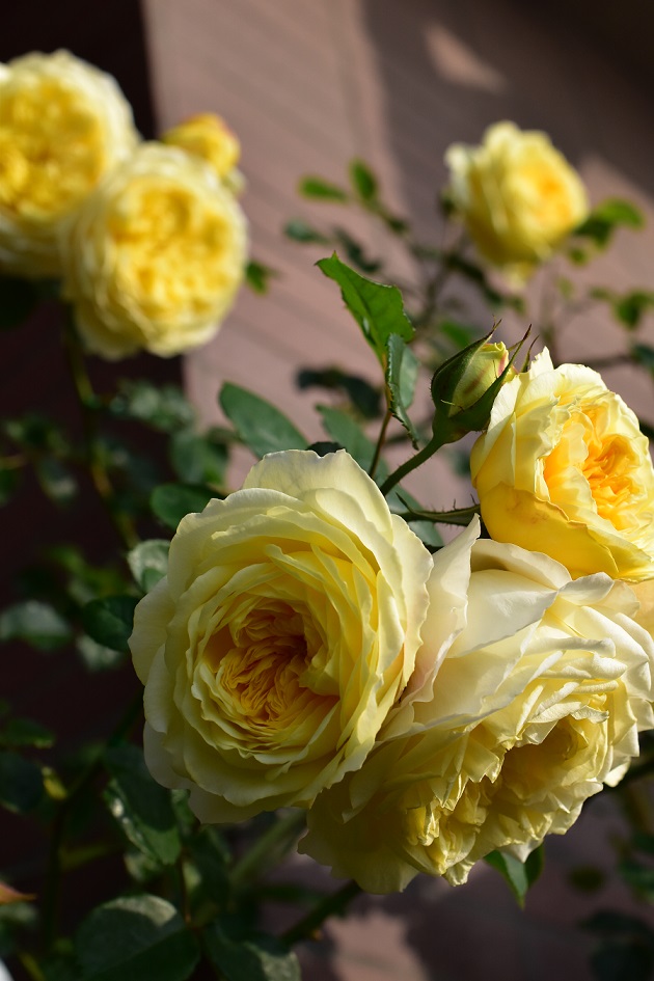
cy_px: 490
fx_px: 1635
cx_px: 327
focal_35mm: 60
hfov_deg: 22.6
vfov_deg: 33.4
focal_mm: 40
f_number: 8
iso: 800
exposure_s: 1/1600
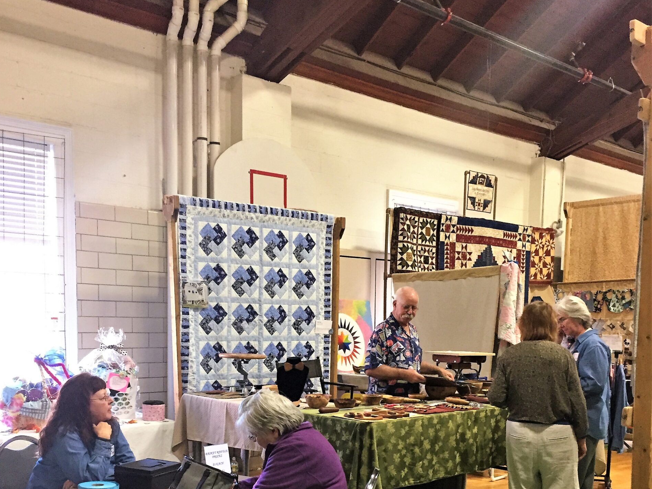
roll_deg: -0.6
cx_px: 324
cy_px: 391
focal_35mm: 39
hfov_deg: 47.9
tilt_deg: -5.7
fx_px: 735
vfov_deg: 35.6
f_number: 2.2
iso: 200
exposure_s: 1/30
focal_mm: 4.15
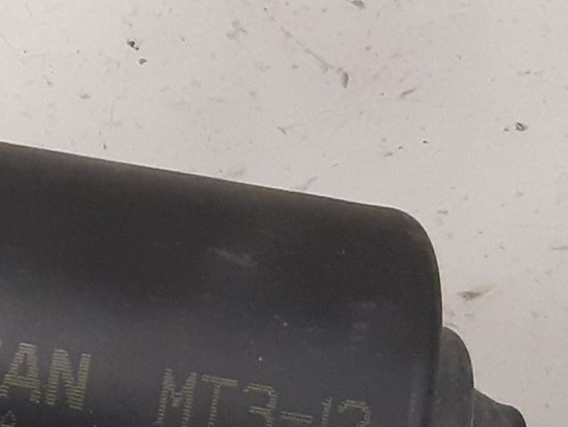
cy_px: 387
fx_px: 1461
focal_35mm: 89
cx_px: -397
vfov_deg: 16.4
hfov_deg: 18.2
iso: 250
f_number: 1.7
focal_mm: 3.93
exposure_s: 1/50
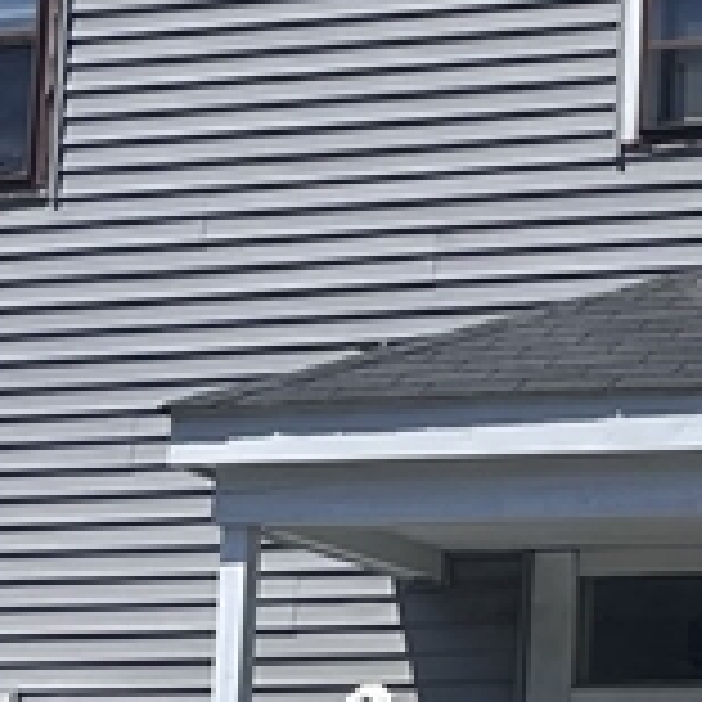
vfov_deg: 11.6
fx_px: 3465
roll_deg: +0.4
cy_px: 302
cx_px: 742
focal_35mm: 151
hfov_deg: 11.4
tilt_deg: +14.6
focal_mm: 5.1
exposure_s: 1/5076
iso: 50
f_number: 1.6
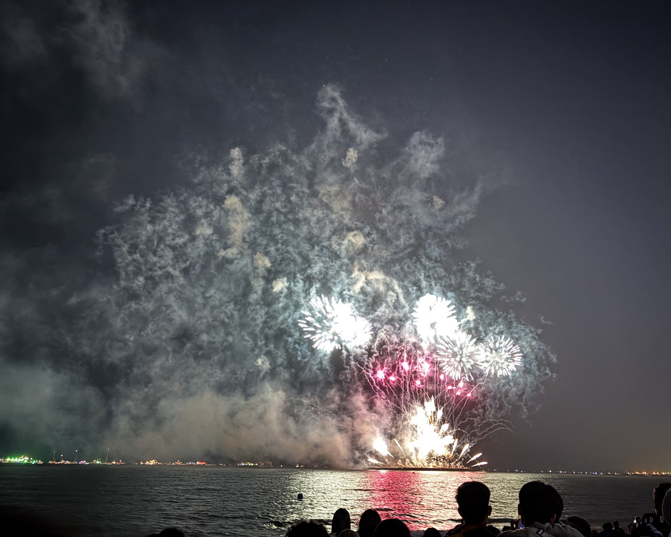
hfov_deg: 62.2
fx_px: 556
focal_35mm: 28
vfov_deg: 51.5
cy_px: 267
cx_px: 353
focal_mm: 5.96
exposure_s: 1/5
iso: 1000
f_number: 1.6
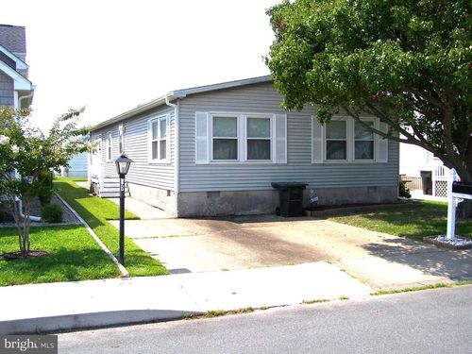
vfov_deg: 37.7
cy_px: 177
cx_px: 236
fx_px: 518
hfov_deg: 49.0
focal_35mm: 38
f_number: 4
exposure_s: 1/1000
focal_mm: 6.3
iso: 80
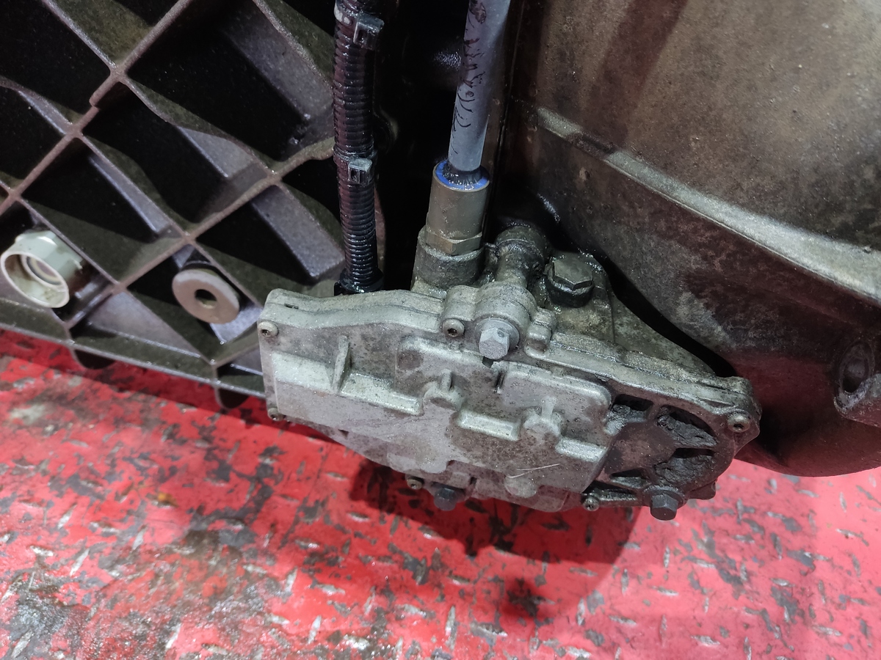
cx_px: 440
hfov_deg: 69.4
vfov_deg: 54.9
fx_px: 636
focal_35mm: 25
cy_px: 330
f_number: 1.79
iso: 672
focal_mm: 4.71
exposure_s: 1/33
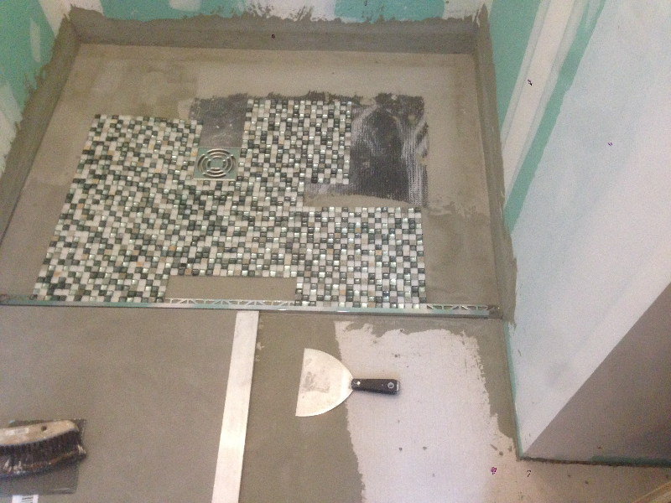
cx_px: 336
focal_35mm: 33
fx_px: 640
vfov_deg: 42.9
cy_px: 252
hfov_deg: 55.4
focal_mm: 4.12
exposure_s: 1/20
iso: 320
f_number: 2.4
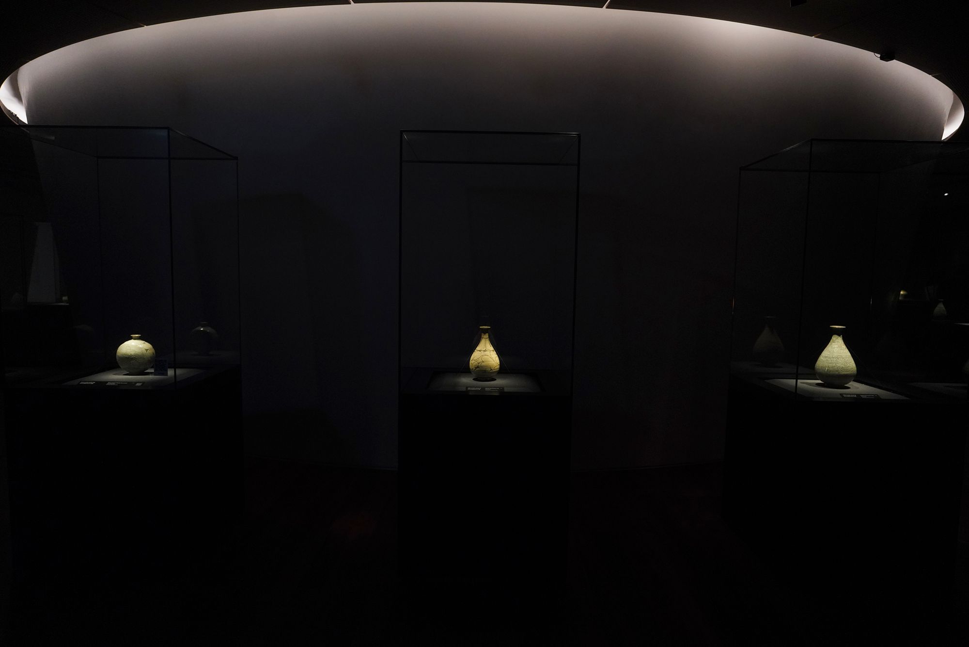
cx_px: 484
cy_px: 324
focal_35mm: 24
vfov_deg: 53.1
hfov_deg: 73.7
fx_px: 646
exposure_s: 1/80
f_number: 5
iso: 3200
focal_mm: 24
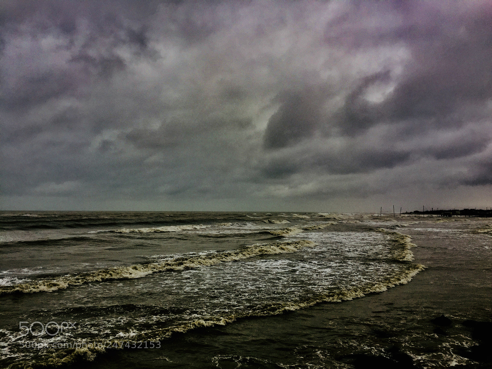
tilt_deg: +4.1
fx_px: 412
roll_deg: -0.5
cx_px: 246
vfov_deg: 48.2
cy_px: 184
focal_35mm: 29
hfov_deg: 61.7
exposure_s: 1/211
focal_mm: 4.15
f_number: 2.2
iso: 32
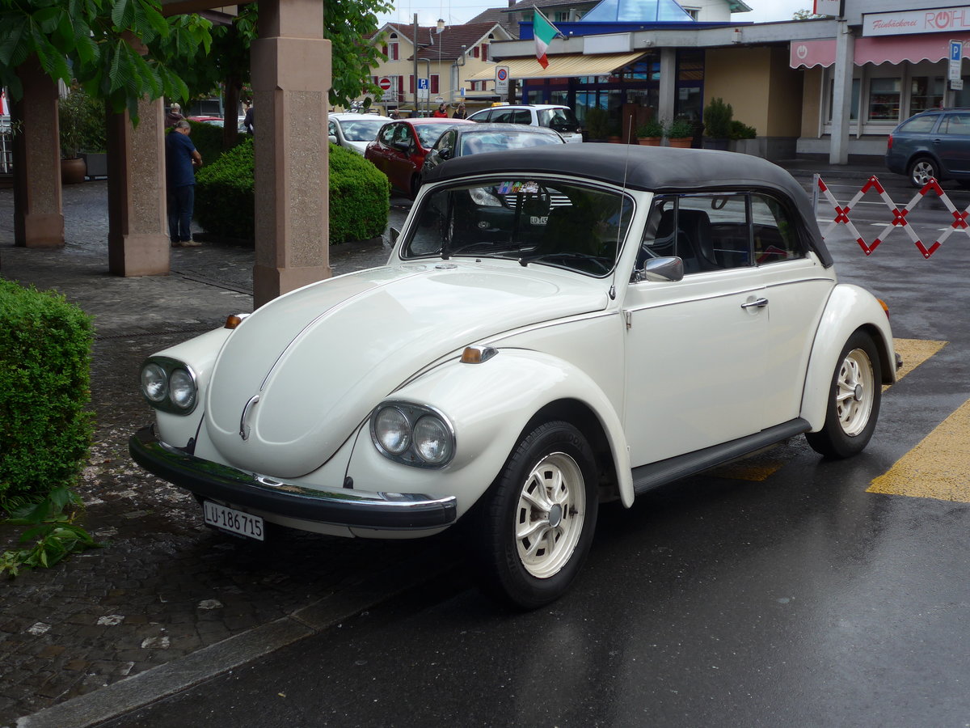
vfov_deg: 31.5
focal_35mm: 46
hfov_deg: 41.2
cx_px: 485
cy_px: 364
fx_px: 1289
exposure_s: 1/1000
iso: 80
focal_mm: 9.5
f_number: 3
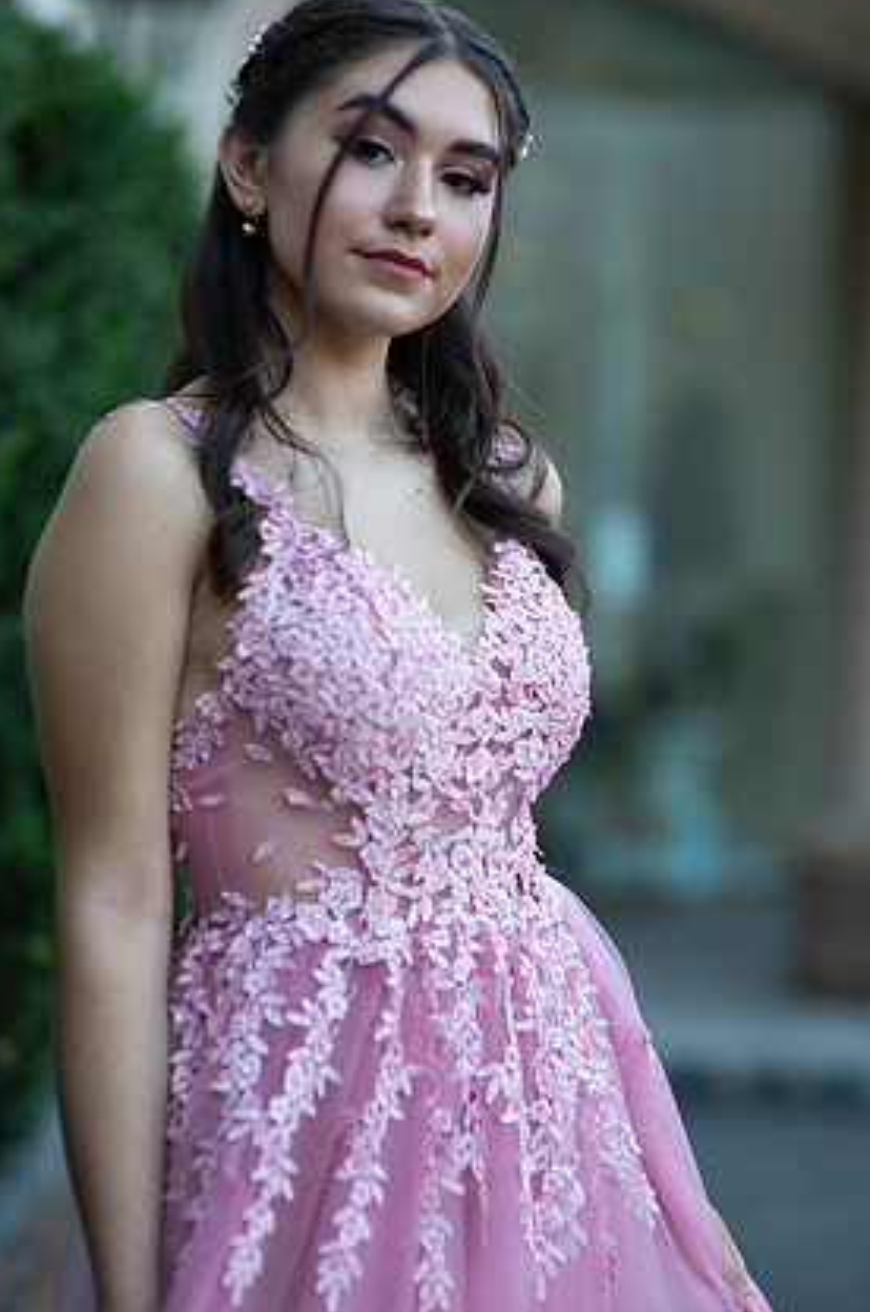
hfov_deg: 14.8
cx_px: 437
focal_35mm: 92
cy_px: 618
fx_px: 3346
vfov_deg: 22.2
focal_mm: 85
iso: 250
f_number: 2
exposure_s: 1/640
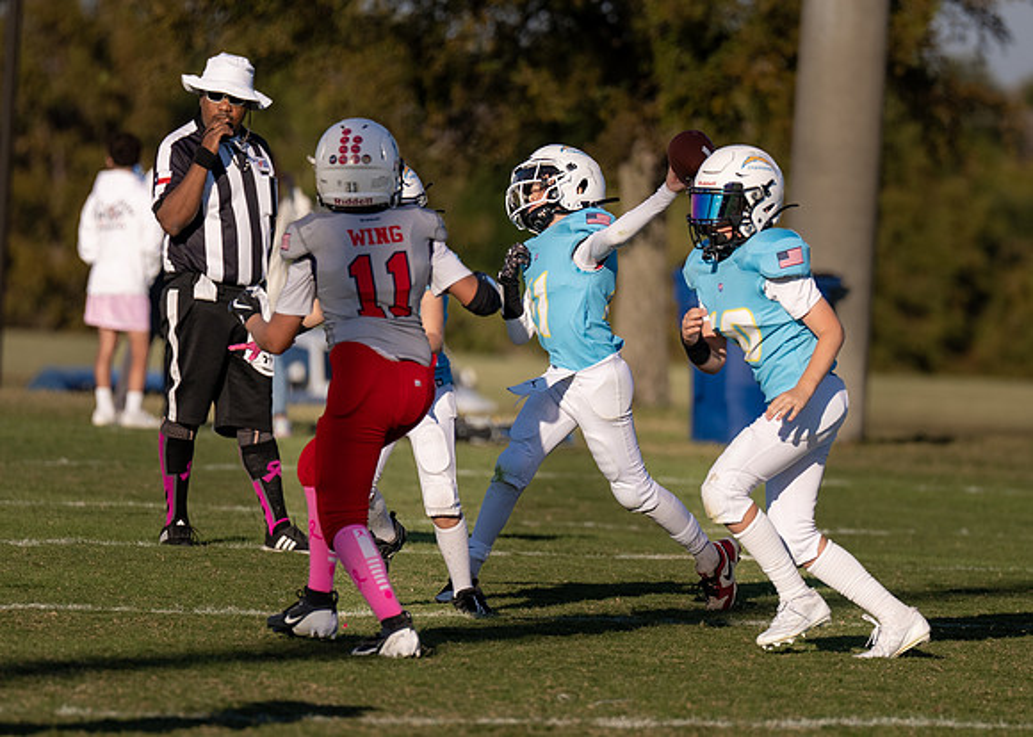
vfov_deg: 3.2
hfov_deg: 4.4
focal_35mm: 454
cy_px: 380
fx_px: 13302
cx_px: 685
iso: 100
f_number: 2.8
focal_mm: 200
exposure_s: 1/4000
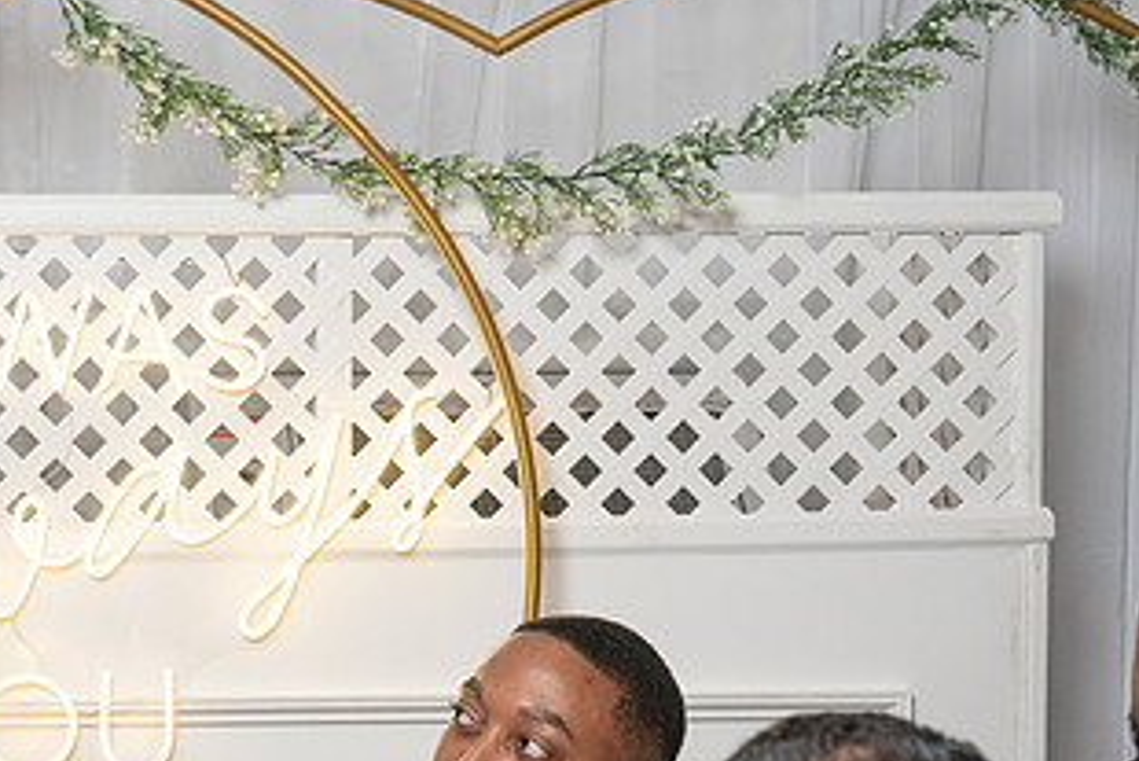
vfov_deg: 11.2
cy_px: 454
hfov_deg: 16.4
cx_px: 99
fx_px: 3893
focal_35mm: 123
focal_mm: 49
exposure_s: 1/200
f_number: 5.6
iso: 1000
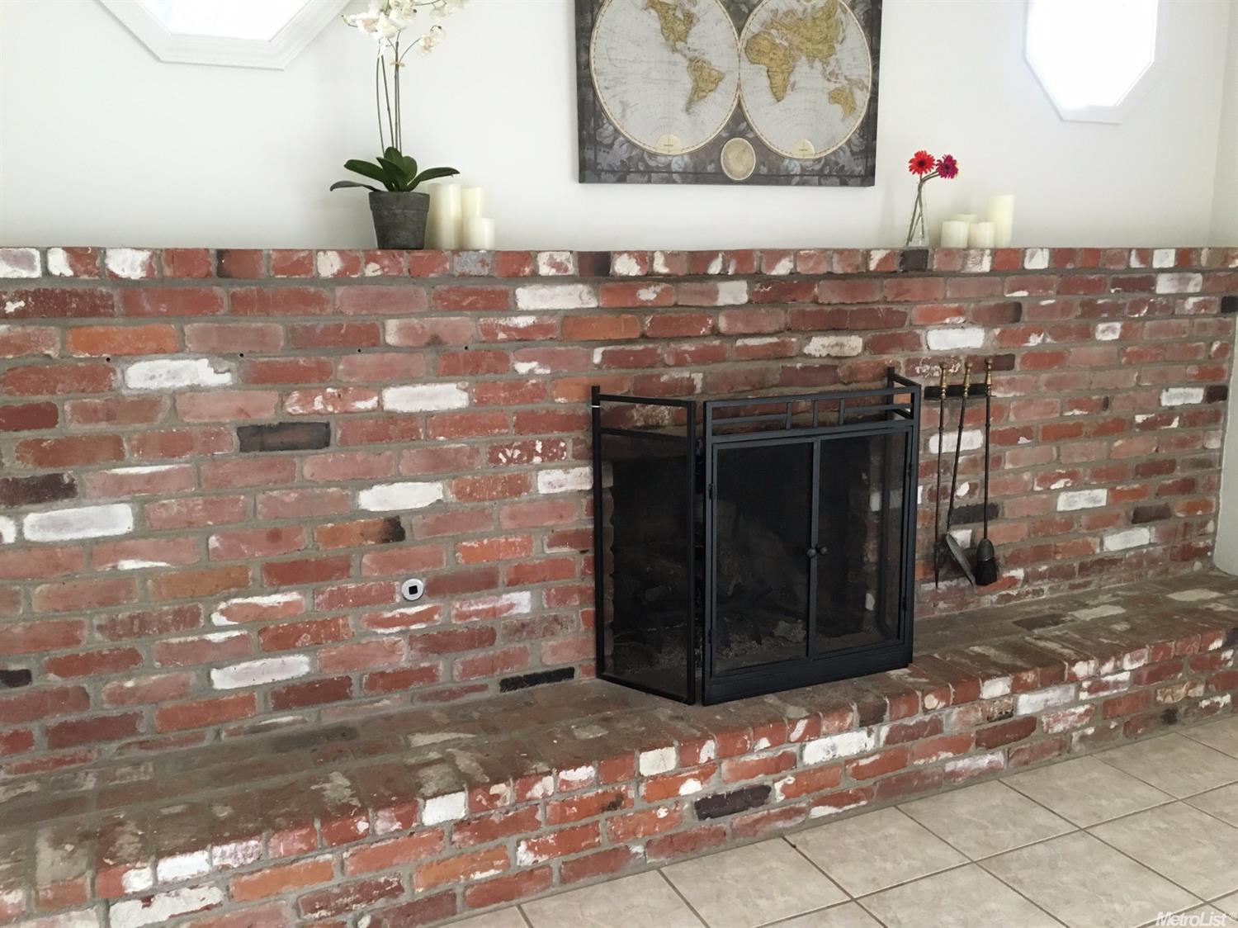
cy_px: 464
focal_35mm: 29
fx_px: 1037
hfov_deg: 61.7
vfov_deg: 48.2
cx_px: 619
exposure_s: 1/24
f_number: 2.2
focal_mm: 4.15
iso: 200
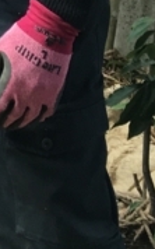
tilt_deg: -2.9
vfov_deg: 10.6
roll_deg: -1.3
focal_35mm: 177
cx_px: -265
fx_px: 1198
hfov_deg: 6.8
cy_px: -284
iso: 32
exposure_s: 1/60
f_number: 2.2
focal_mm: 4.15
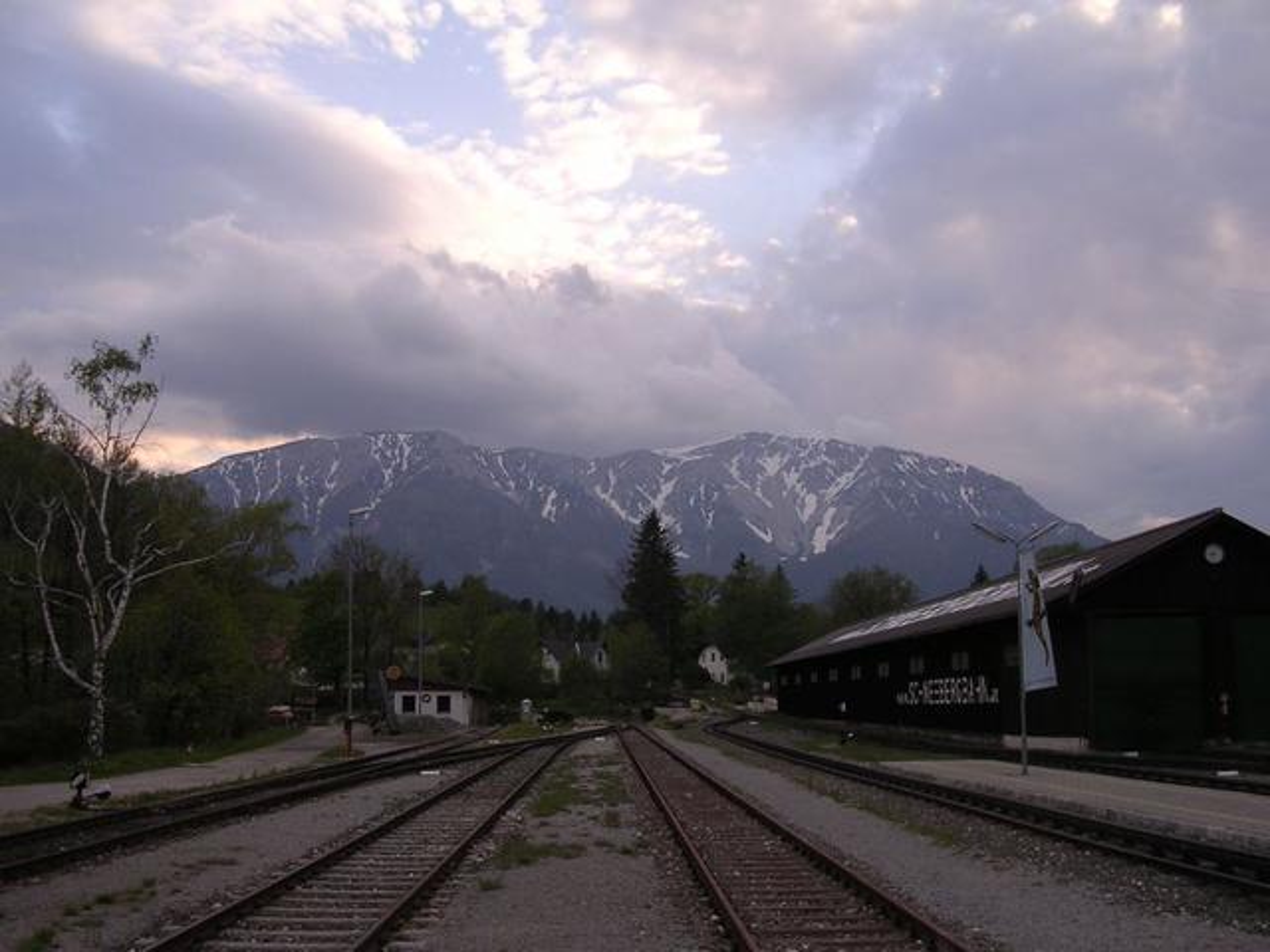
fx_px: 1394
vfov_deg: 37.7
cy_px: 476
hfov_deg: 49.0
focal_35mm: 38
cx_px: 635
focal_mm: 5.8
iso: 100
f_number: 2.8
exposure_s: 1/164
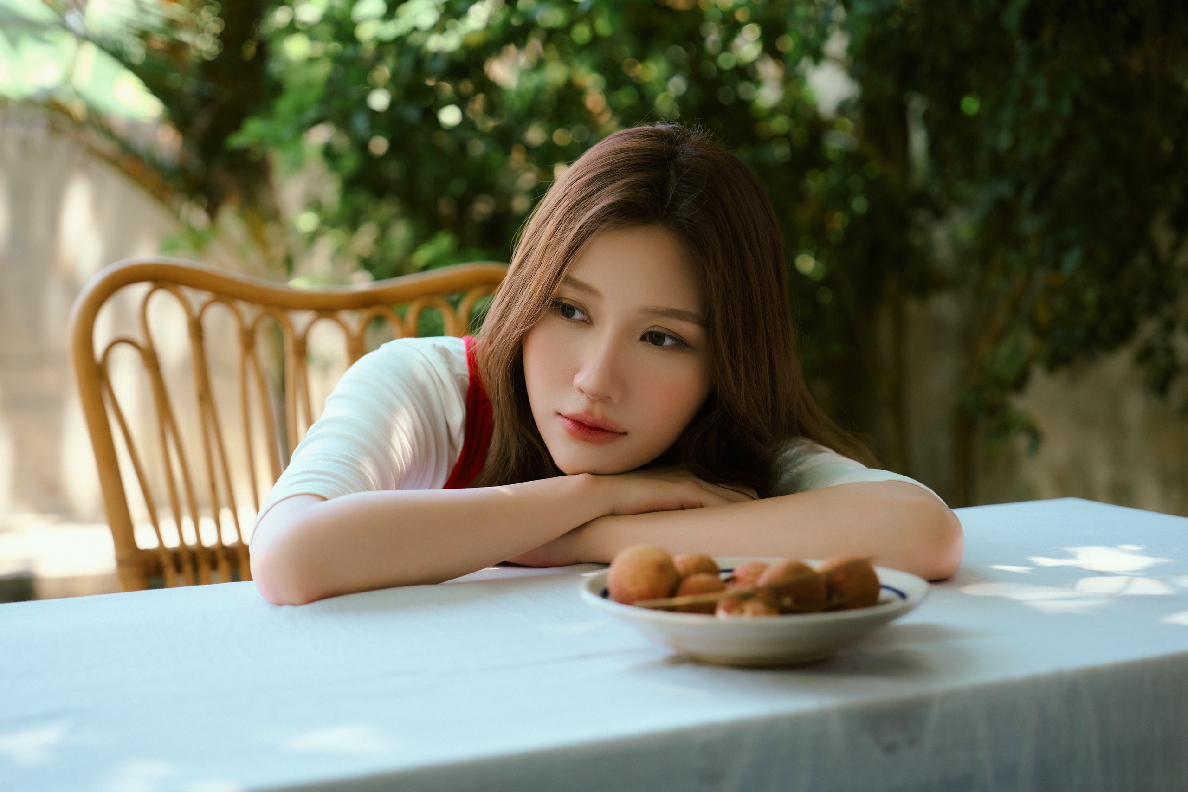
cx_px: 594
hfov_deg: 28.8
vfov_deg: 19.5
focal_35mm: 70
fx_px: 2310
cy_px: 396
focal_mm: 70
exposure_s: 1/640
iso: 500
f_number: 2.8
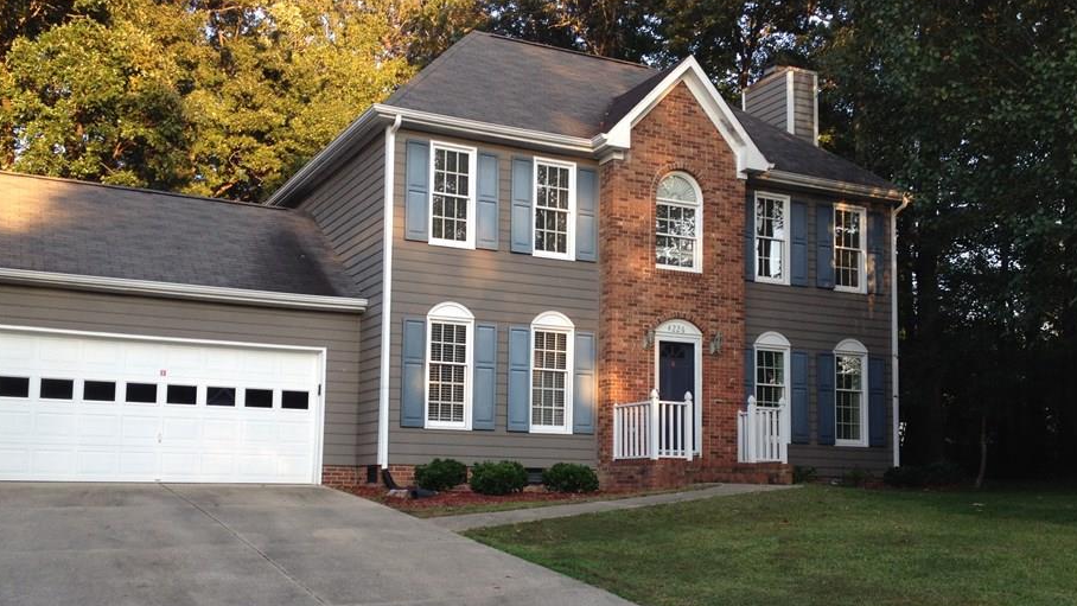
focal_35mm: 43
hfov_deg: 47.3
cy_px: 388
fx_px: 1228
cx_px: 504
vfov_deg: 27.6
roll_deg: -0.2
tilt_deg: +5.2
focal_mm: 4.28
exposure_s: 1/142
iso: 50
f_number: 2.4
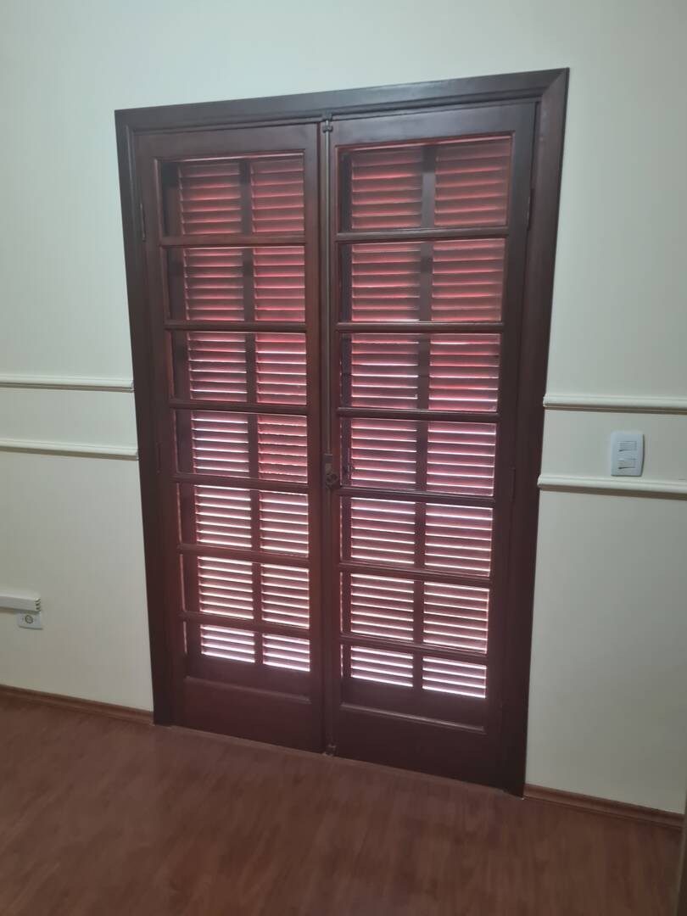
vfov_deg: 67.3
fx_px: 688
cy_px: 458
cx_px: 344
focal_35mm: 26
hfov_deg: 53.1
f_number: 1.8
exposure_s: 1/40
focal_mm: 5.4
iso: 250
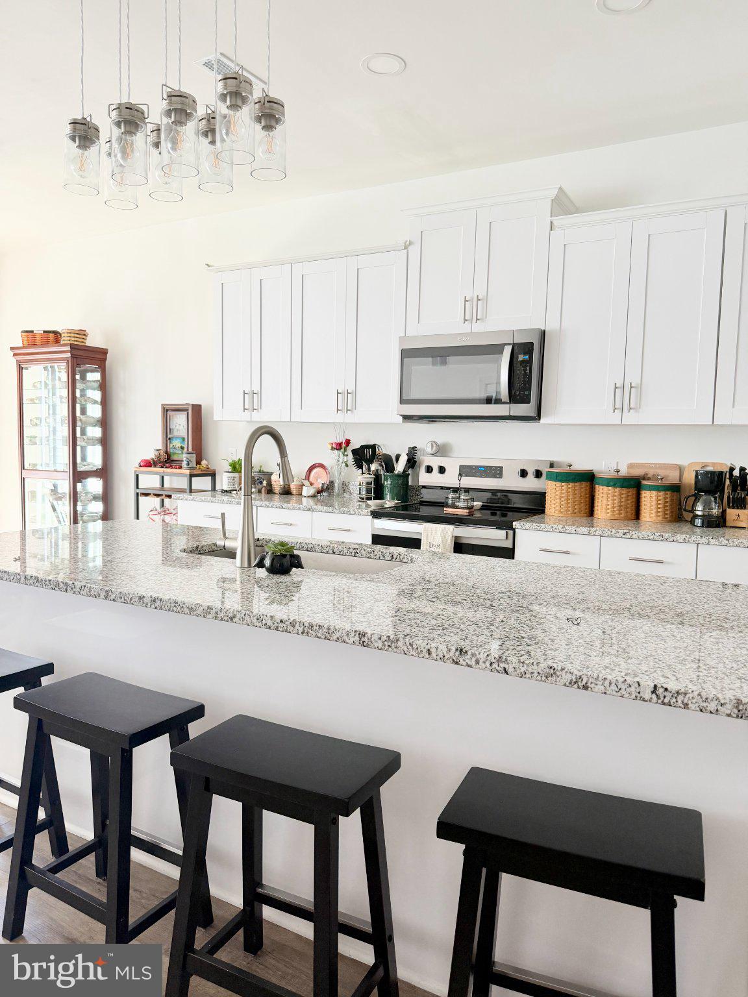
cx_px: 374
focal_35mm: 24
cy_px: 498
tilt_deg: -5.8
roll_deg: -2.2
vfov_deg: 71.6
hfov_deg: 56.8
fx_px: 691
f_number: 1.78
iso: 160
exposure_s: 1/118
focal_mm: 6.76
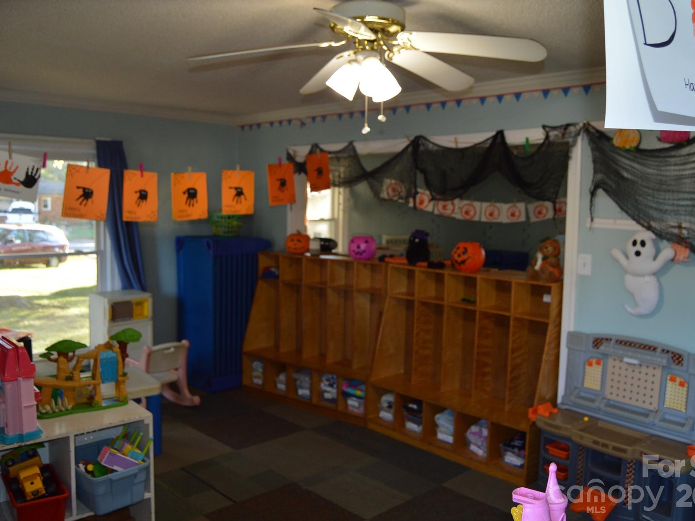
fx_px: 602
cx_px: 370
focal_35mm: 30
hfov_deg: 59.9
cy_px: 261
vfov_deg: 46.8
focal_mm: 18
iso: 400
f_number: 4
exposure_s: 1/60
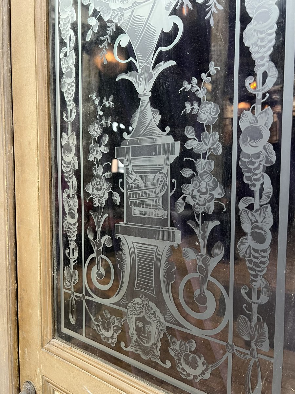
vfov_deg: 67.3
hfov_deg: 53.1
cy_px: 197
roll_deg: +1.1
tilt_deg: -4.4
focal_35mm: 26
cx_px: 148
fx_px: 295
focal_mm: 5.7
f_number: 1.5
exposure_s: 1/62
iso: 125
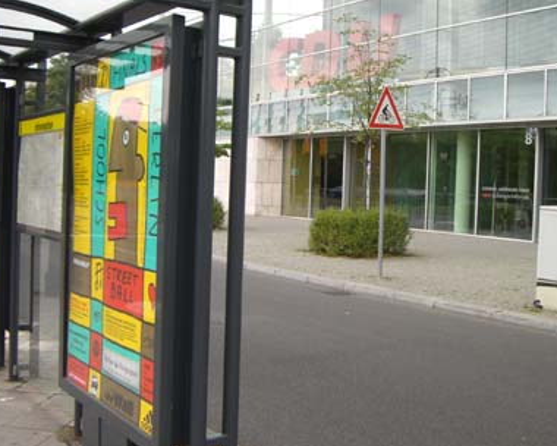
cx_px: 311
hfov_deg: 41.9
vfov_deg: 34.1
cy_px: 211
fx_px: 725
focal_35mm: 44
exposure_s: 1/200
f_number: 2.7
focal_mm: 6.2
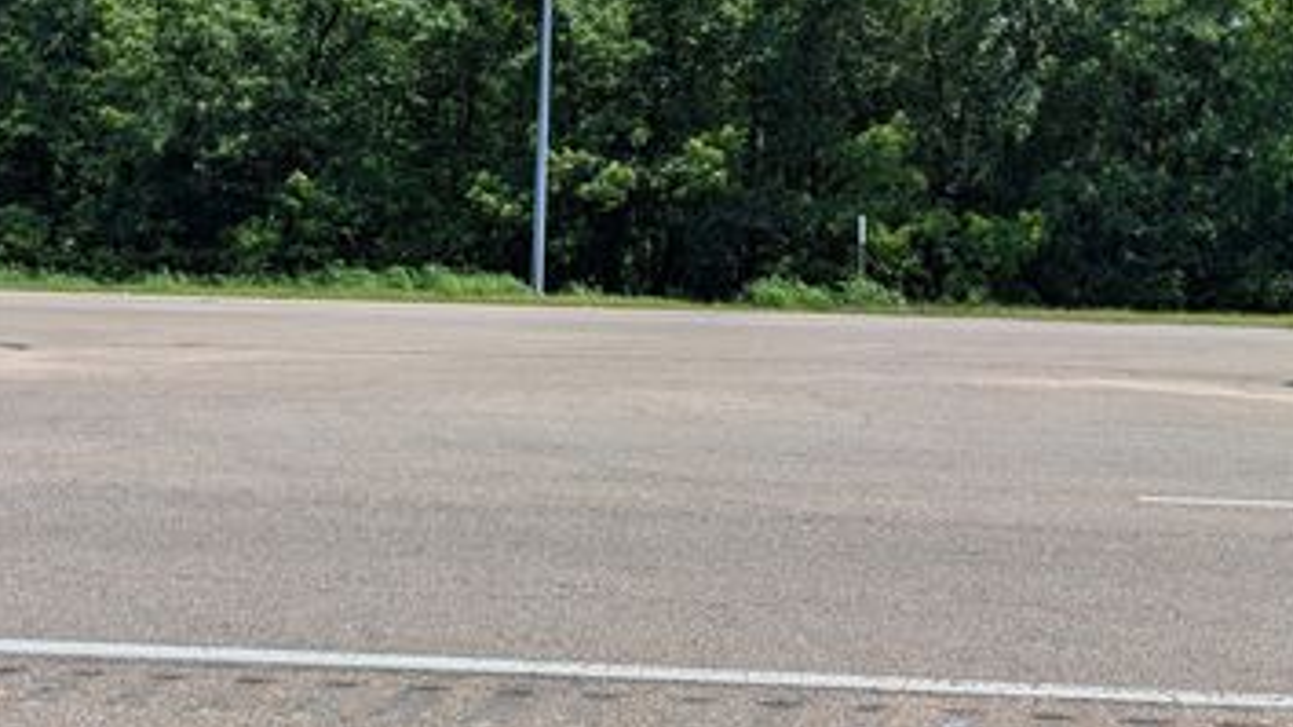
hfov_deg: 52.5
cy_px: 203
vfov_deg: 31.5
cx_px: 902
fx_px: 1268
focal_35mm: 37
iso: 21
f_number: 1.68
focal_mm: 6.9
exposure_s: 1/1111
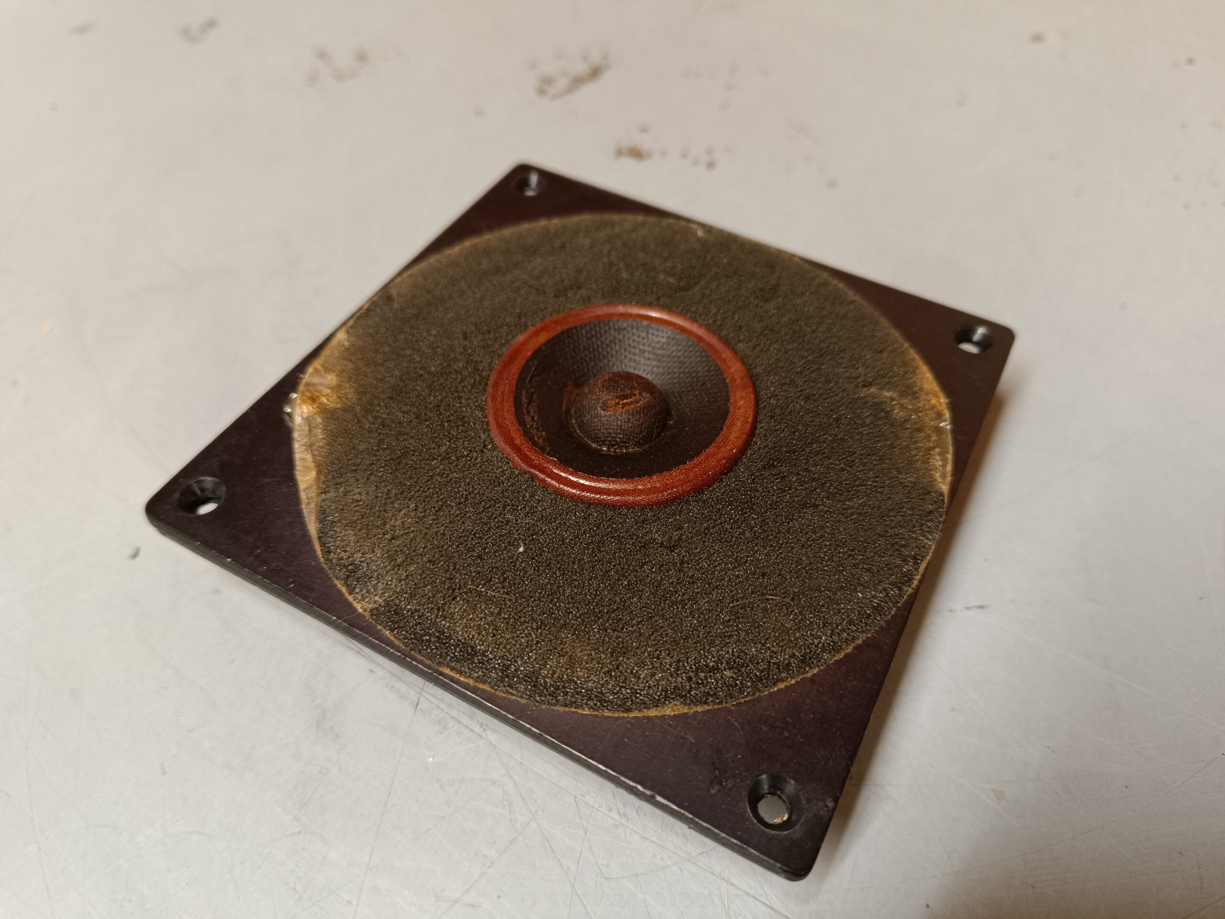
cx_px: 612
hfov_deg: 71.6
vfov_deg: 56.8
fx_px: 849
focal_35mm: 24
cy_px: 460
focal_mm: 5.59
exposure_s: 1/25
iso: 704
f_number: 1.88
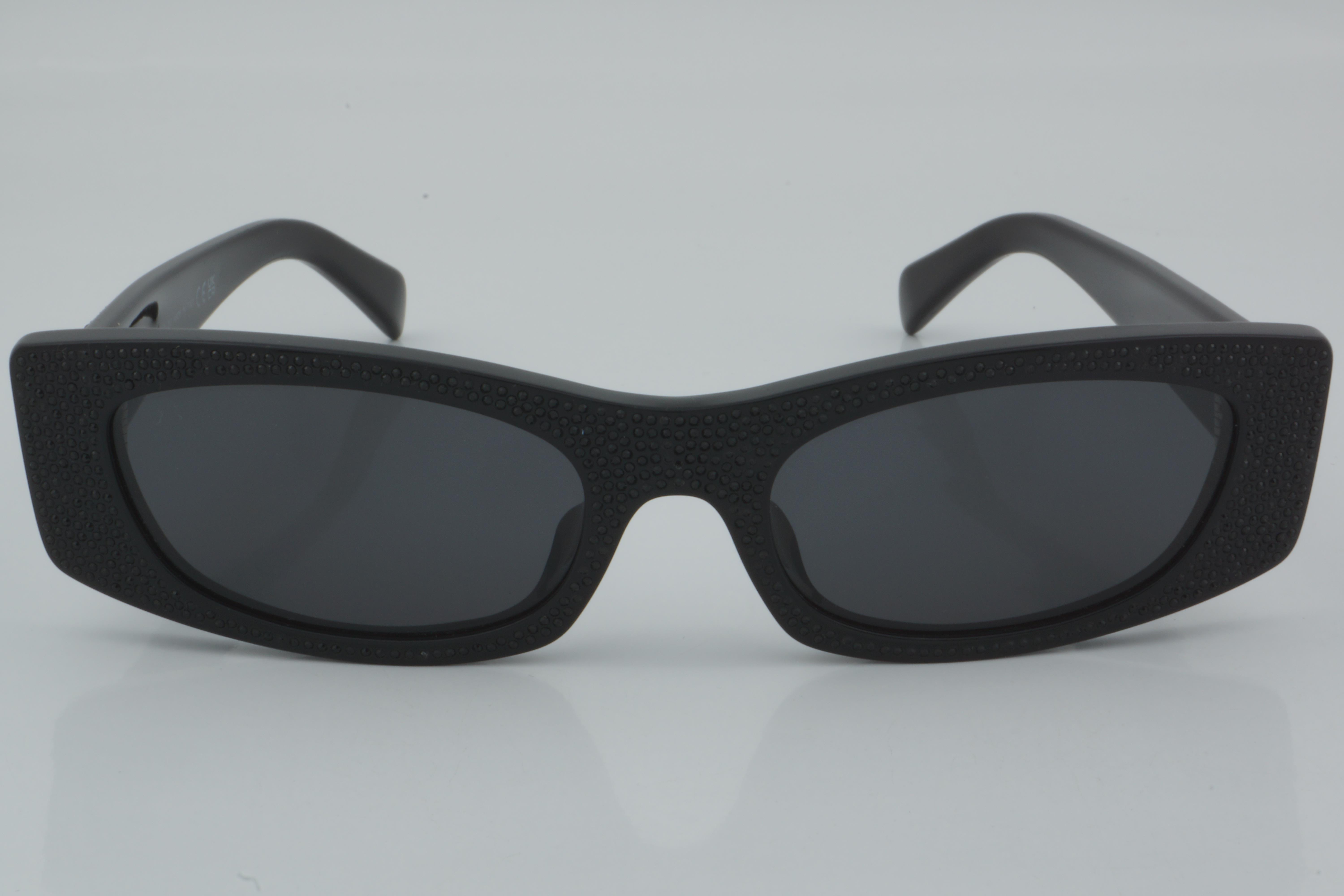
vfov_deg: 16.6
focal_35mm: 82
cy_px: 448
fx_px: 3080
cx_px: 672
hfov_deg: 24.6
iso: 100
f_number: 32
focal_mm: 55
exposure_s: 1/4
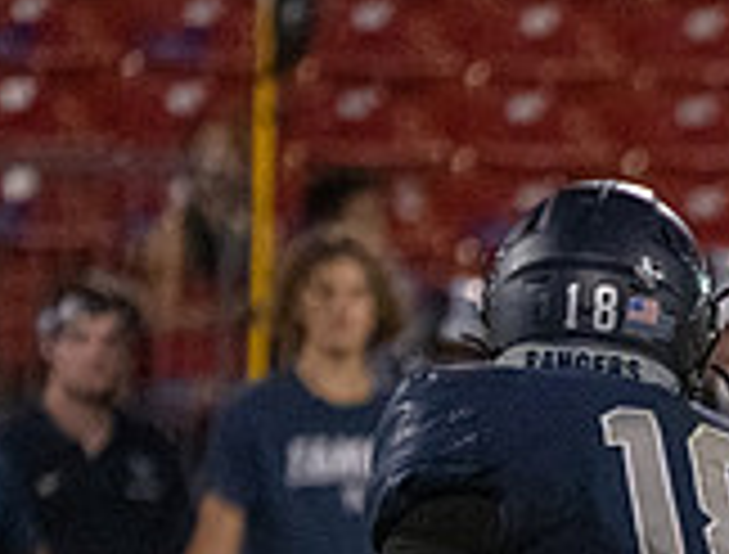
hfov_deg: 1.4
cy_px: 1016
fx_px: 29763
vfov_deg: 1.1
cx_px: 1552
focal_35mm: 1407
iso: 10000
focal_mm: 324
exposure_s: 1/1000
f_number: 5.6
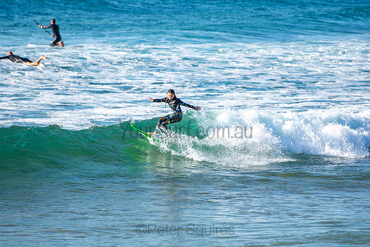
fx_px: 3084
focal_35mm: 300
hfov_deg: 6.9
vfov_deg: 4.6
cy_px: 124
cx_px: 185
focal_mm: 200
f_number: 3.2
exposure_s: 1/1250
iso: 100
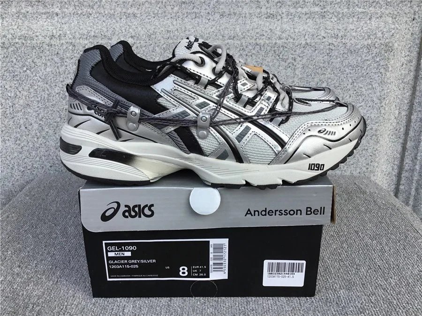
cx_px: 211
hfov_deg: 58.4
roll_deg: +0.6
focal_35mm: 31
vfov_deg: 45.4
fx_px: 378
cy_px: 158
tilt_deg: -19.5
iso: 25
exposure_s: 1/416
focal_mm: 3.3
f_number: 2.4
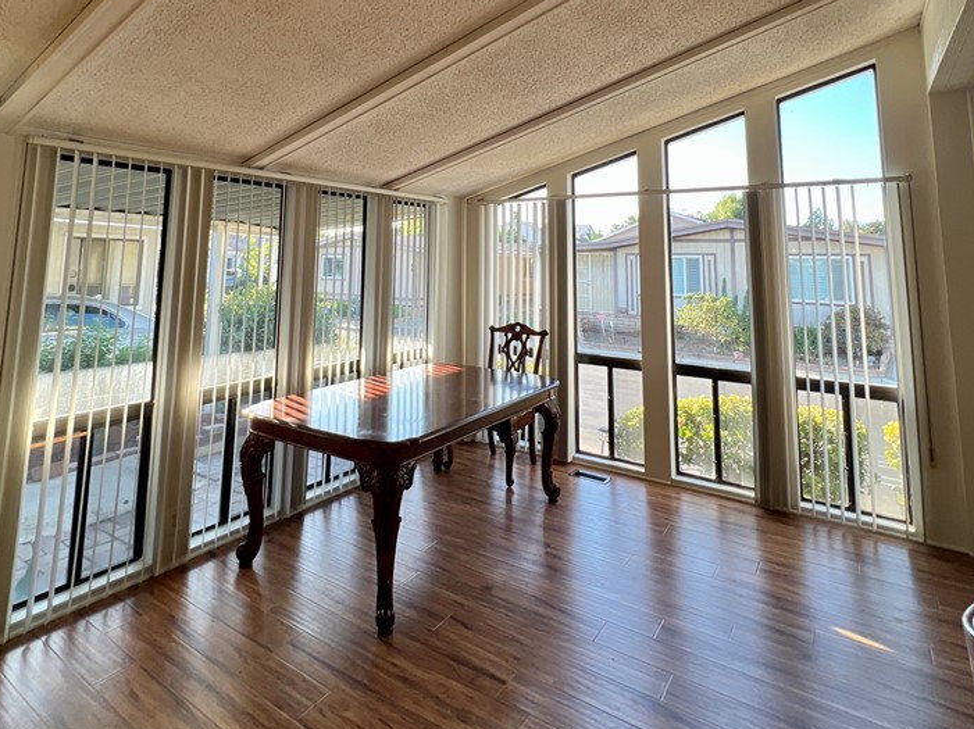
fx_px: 534
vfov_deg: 64.9
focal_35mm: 19
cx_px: 452
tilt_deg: +7.6
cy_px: 190
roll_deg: -0.4
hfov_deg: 84.6
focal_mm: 1.57
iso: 50
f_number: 1.8
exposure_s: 1/60
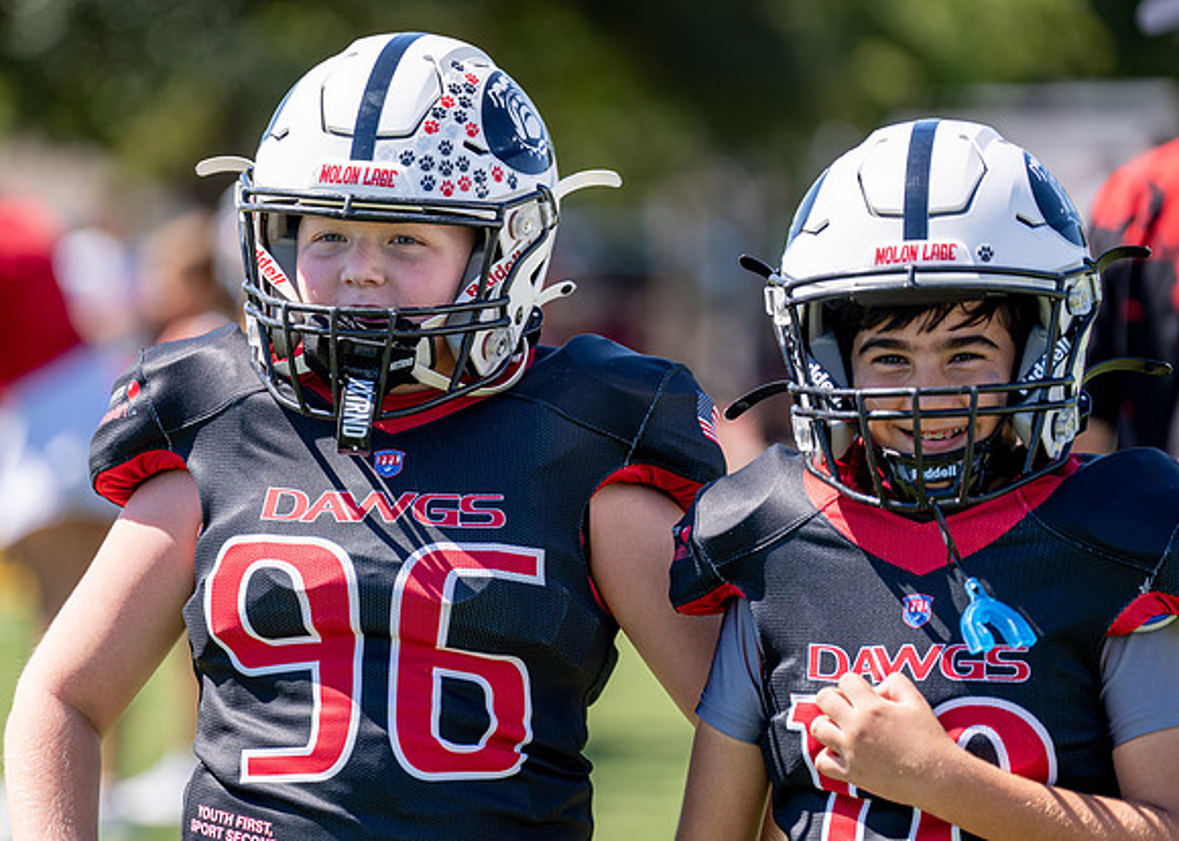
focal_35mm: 232
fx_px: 7776
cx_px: 438
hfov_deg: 8.7
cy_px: 375
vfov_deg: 6.2
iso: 100
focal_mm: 176
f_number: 2.8
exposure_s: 1/1000
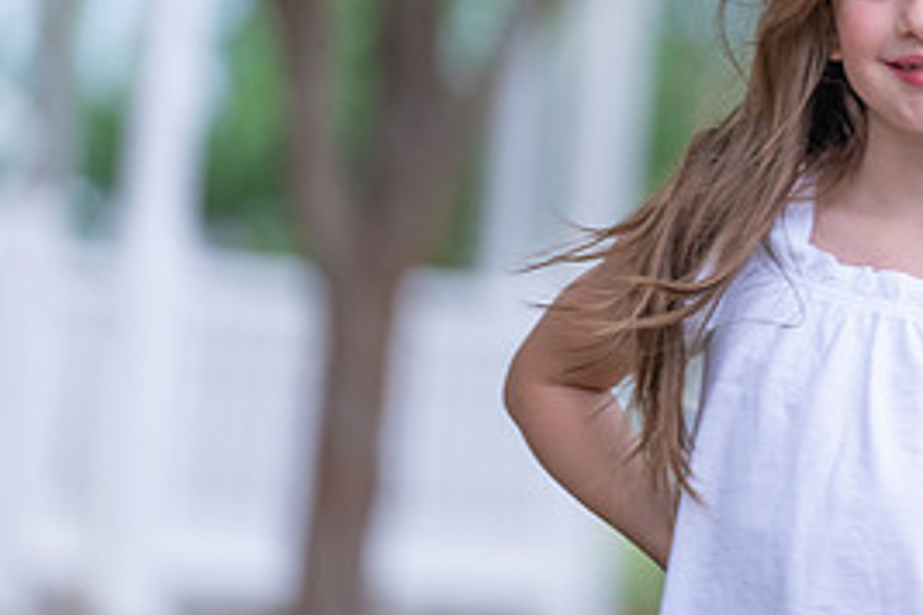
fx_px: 9357
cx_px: 920
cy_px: 116
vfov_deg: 3.8
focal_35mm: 365
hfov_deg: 5.6
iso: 640
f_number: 2.8
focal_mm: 168
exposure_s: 1/320
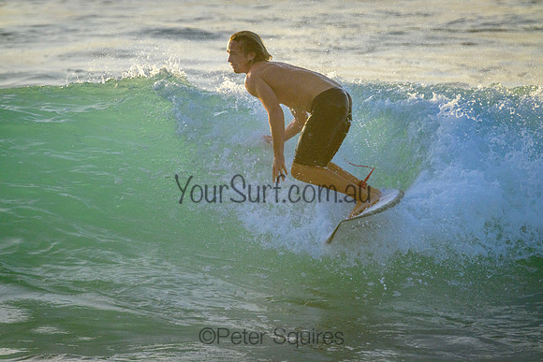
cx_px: 272
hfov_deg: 2.6
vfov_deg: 1.7
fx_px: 12069
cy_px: 181
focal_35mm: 800
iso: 1600
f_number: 11
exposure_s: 1/2000
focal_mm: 800
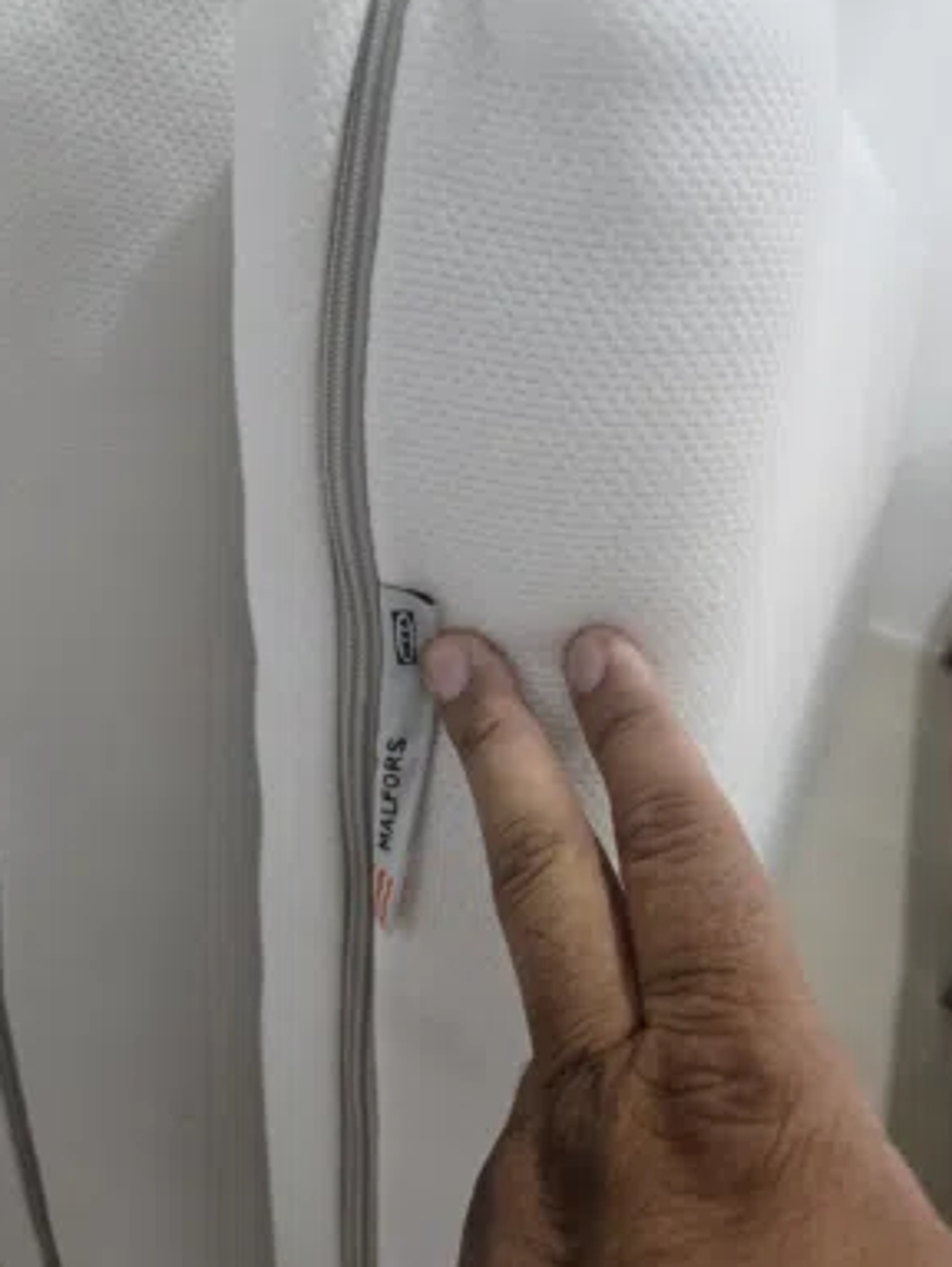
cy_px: 638
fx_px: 879
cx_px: 479
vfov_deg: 71.5
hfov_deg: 56.9
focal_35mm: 24
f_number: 1.8
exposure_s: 1/50
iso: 500
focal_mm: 5.4
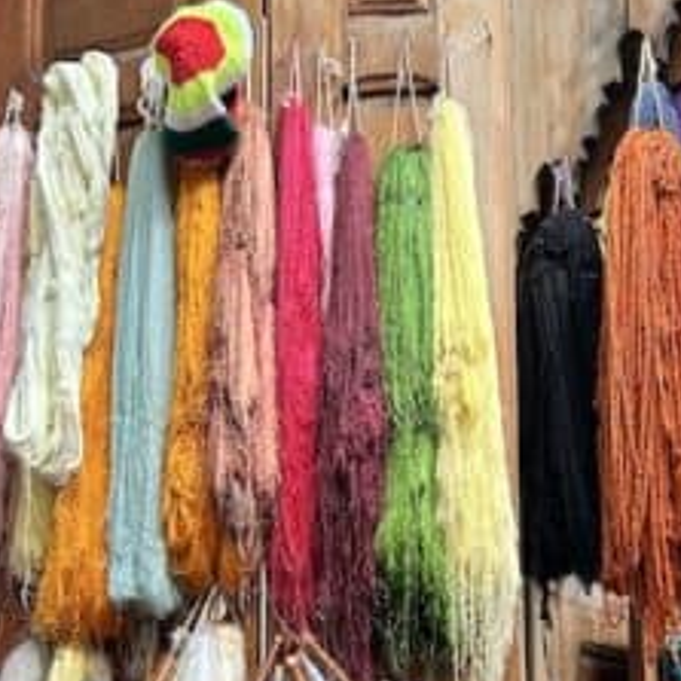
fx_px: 1447
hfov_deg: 26.5
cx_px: 362
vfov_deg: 24.7
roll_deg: -1.3
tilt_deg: +12.7
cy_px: 751
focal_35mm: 65
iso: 125
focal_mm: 5.7
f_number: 1.5
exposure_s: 1/85
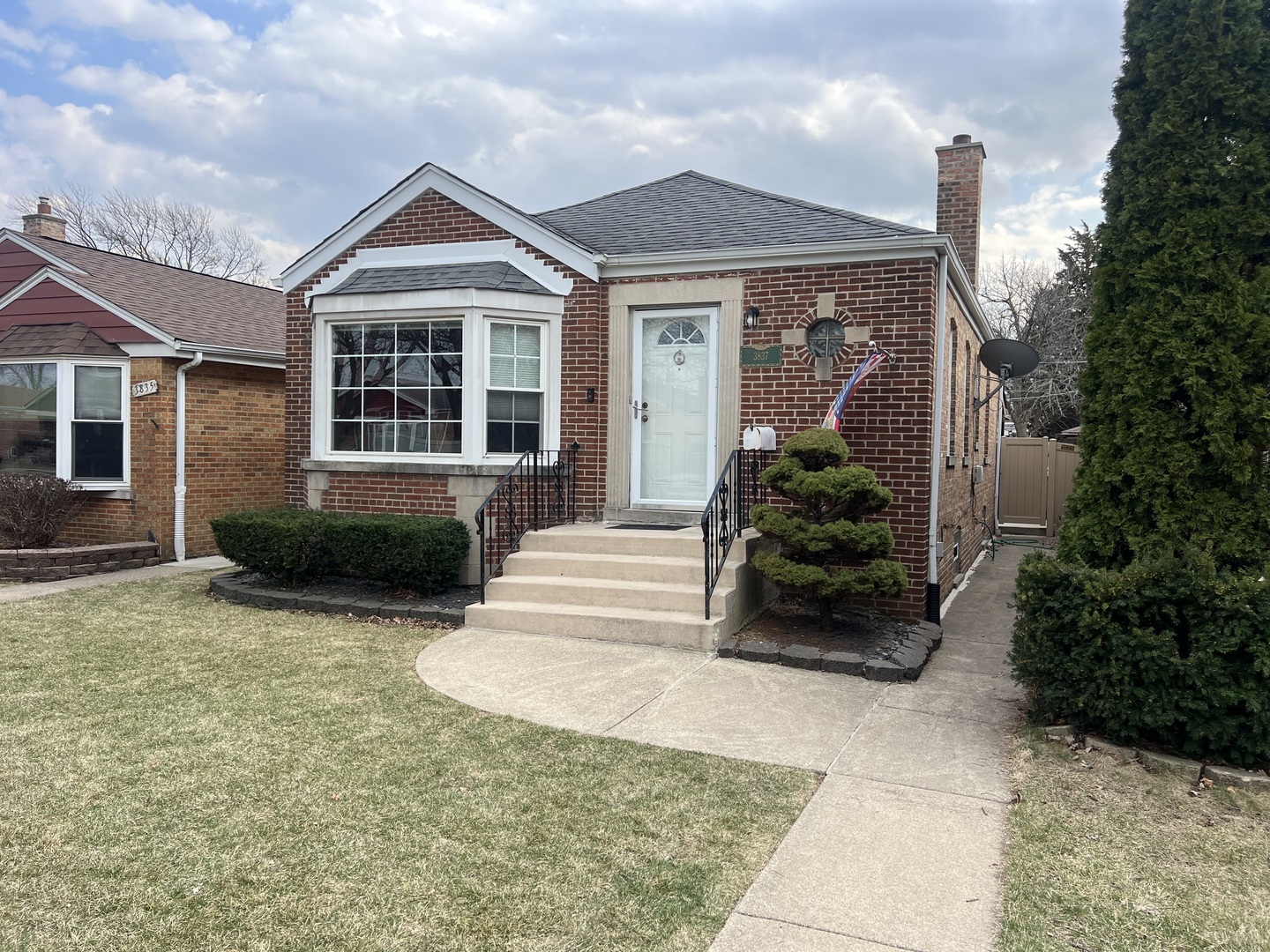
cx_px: 635
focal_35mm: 26
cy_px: 476
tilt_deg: -1.8
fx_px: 954
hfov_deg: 67.3
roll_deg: -1.4
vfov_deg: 53.1
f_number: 1.5
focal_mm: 5.7
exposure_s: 1/2165
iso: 50
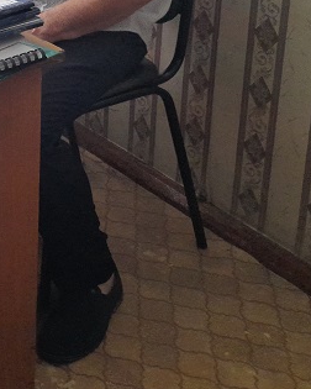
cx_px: -159
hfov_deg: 17.9
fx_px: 874
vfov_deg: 23.8
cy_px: -15
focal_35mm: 76
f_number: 2
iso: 125
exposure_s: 1/50
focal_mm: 4.6
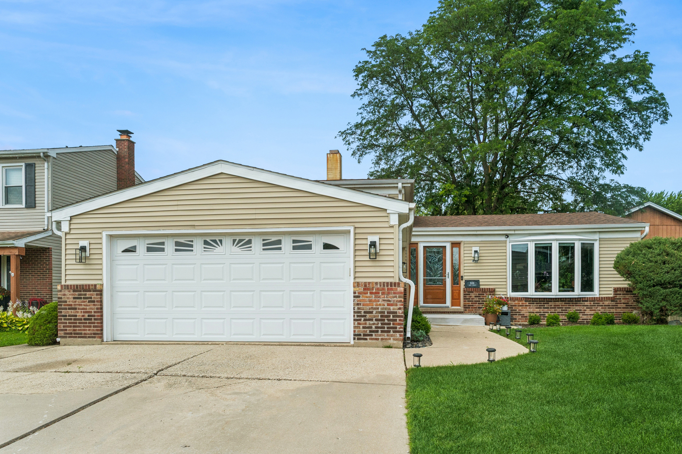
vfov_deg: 53.1
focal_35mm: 24
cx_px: 341
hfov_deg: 73.8
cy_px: 227
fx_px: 454
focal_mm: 24
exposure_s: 1/2000
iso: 400
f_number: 8
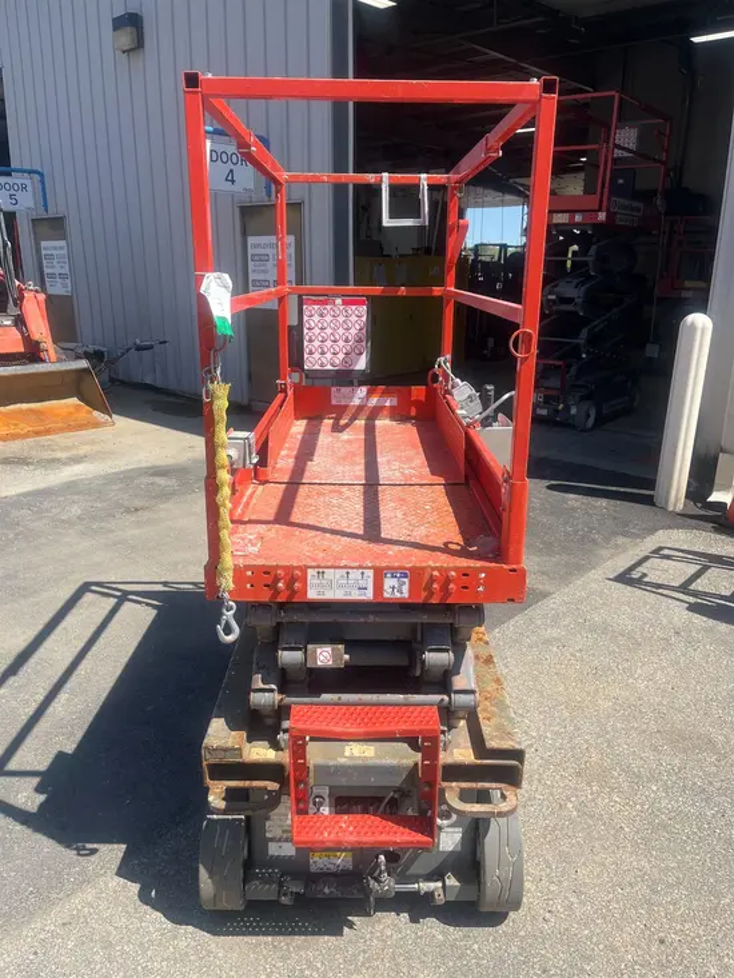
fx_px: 735
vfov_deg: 67.3
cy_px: 489
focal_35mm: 26
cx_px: 367
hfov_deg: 53.1
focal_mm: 5.1
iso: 50
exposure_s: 1/2268
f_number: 1.6
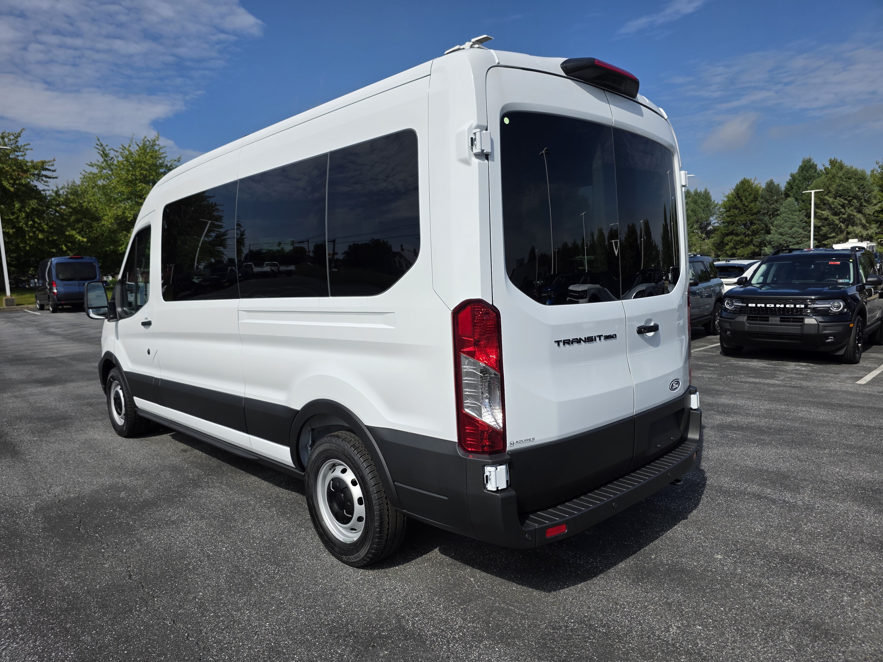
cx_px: 442
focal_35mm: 23
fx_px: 587
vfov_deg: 58.9
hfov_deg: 73.9
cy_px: 331
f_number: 1.7
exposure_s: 1/7944
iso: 64
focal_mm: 6.3
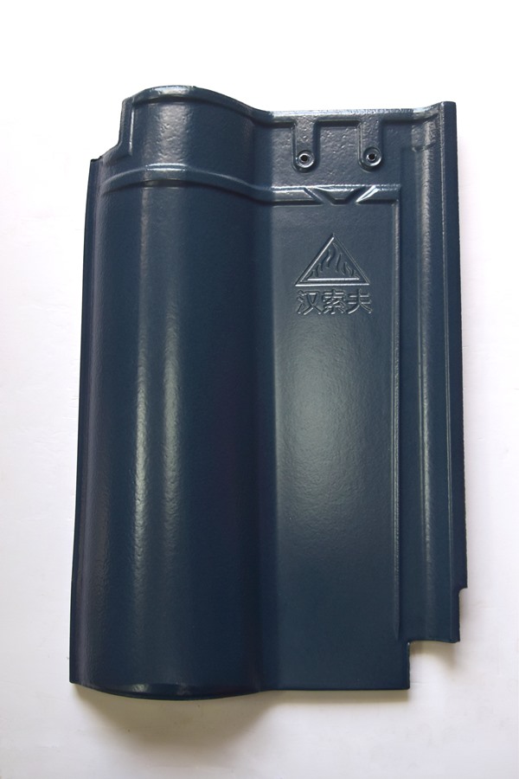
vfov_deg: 51.3
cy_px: 390
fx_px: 811
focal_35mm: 38
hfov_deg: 35.5
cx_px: 260
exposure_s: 1/40
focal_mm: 25
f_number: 7.1
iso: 400
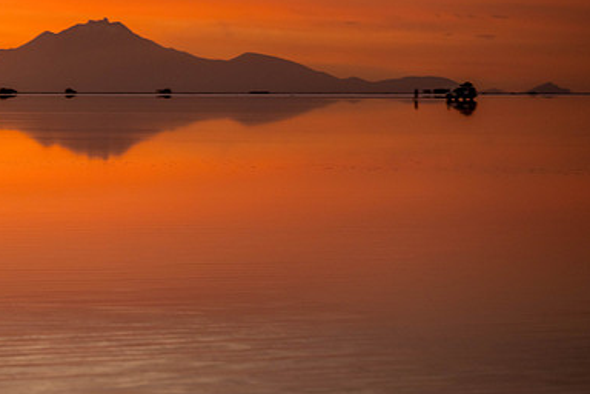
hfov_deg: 6.5
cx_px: 167
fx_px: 5178
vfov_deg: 4.3
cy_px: 129
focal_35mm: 316
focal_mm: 200
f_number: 6.3
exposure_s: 1/20
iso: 1000
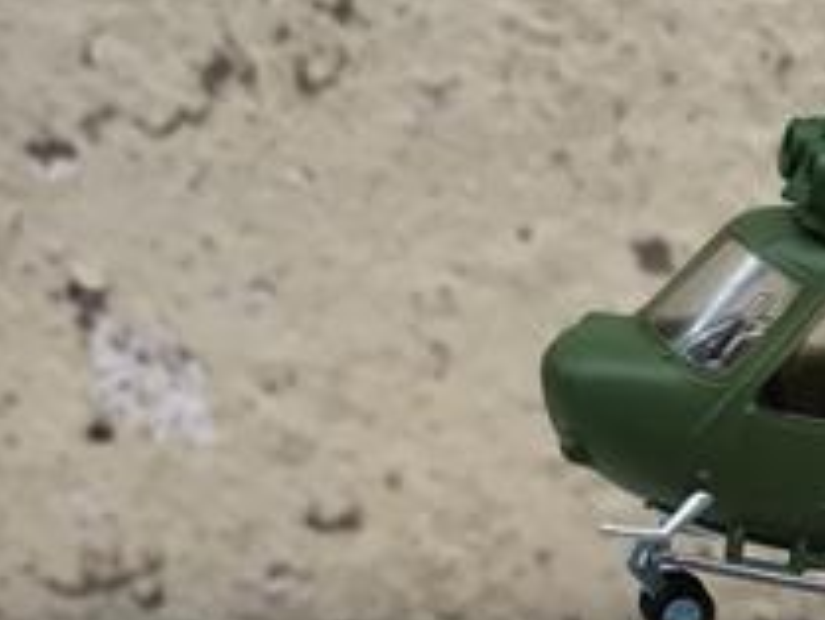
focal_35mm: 111
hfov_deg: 16.0
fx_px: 2647
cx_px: 1287
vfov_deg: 13.3
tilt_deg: -18.6
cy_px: 529
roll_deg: -0.7
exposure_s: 1/33
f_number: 2.2
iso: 40
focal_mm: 4.15
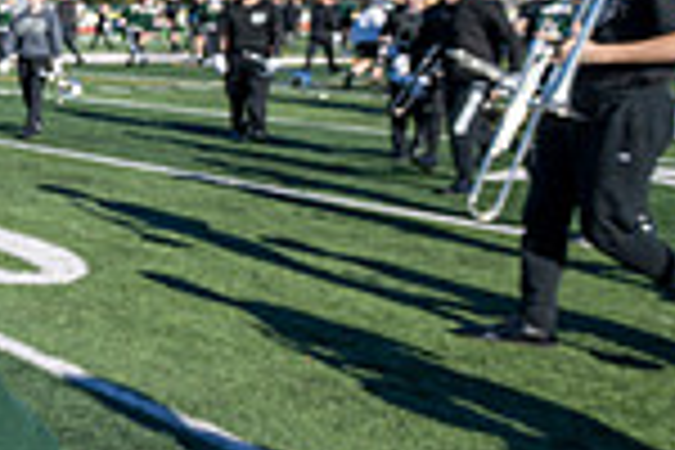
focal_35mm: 54
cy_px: 119
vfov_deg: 24.8
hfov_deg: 24.3
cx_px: -436
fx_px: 1012
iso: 160
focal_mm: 14
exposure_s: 1/2000
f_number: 4
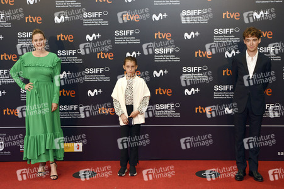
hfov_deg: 42.8
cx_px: 142
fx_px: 363
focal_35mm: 46
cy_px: 94
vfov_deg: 29.2
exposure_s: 1/500
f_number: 3.2
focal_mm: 46
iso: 400
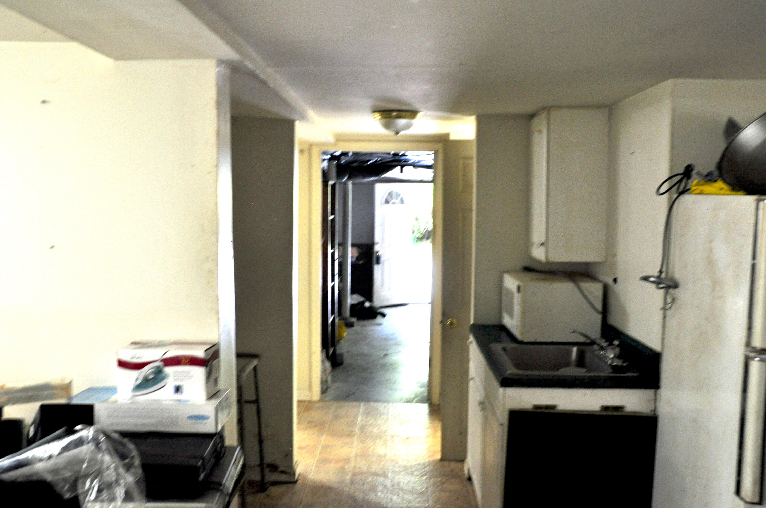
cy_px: 254
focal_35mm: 33
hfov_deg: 57.3
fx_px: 701
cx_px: 383
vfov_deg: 39.9
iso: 800
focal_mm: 22
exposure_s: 1/10
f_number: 5.6
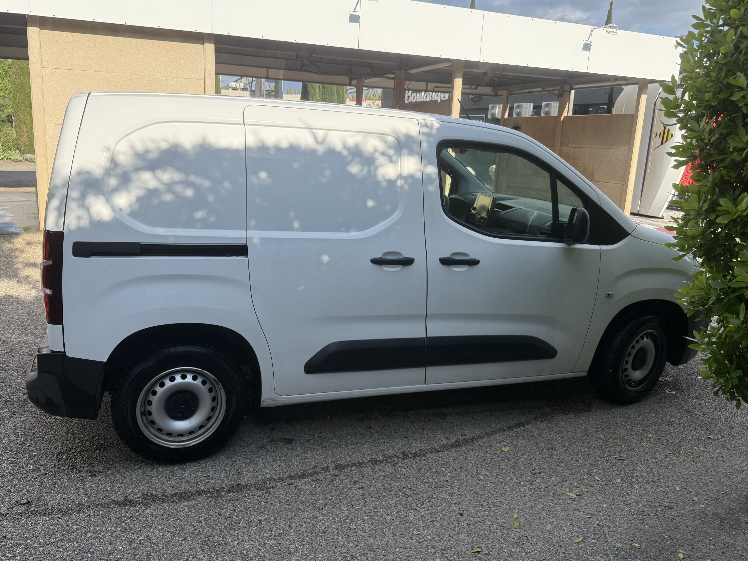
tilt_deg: -11.6
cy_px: 269
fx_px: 562
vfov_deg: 53.0
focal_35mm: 26
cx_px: 347
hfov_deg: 67.2
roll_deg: -1.3
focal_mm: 6.76
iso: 100
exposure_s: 1/2703
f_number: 1.78
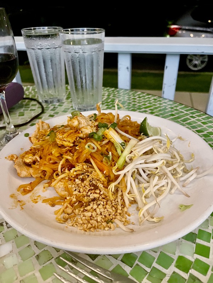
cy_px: 142
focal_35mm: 26
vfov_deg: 67.3
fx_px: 213
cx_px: 106
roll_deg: +3.3
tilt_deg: -32.4
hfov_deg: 53.1
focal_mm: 5.1
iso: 800
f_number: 1.6
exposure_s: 1/30
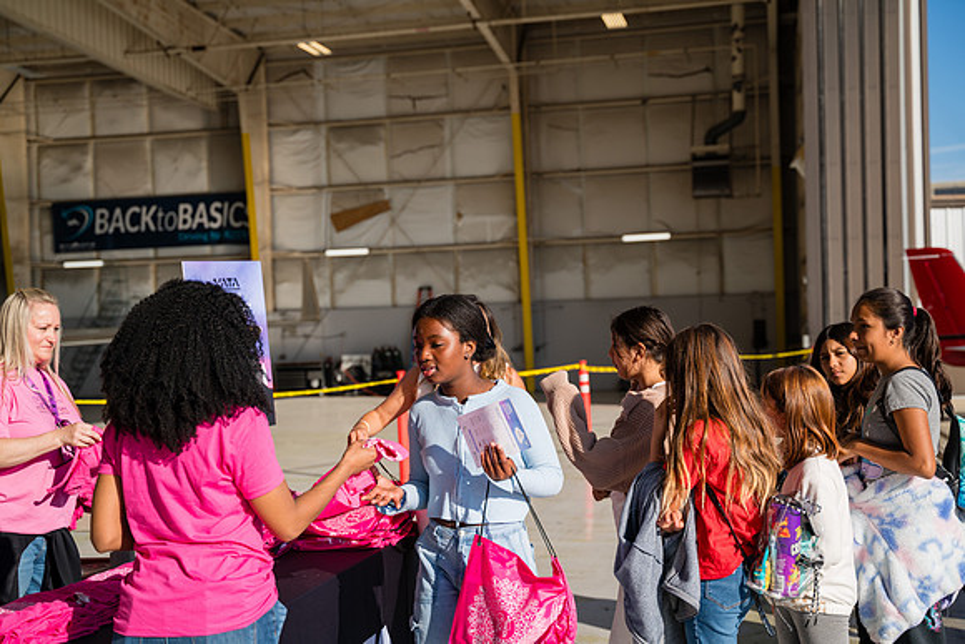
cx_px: 482
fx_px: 1233
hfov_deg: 42.7
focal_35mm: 46
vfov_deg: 29.3
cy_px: 322
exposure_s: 1/1600
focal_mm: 46
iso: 100
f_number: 3.2
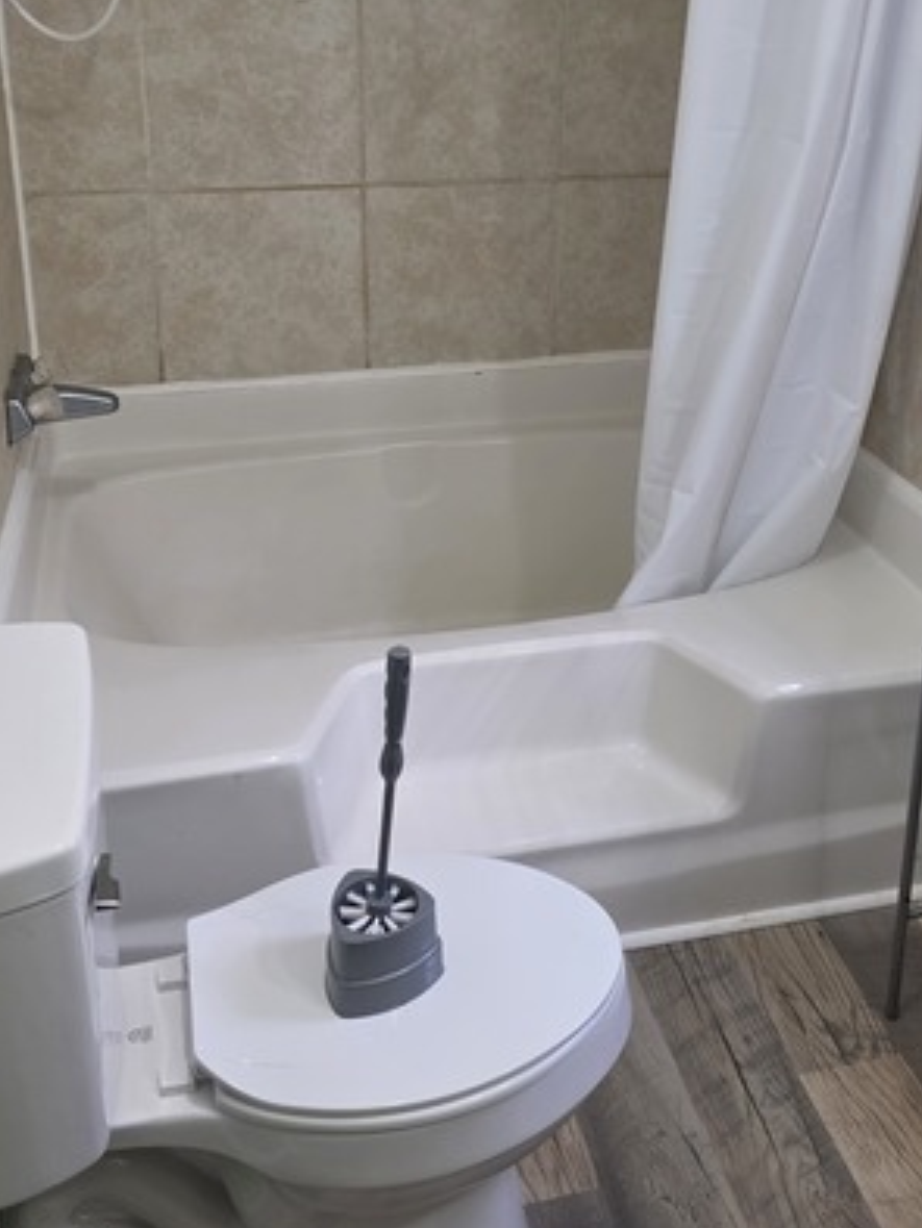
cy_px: 361
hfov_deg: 36.7
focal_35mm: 39
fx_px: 1384
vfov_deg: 46.7
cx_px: 553
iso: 640
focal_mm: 6.3
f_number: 1.7
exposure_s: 1/120
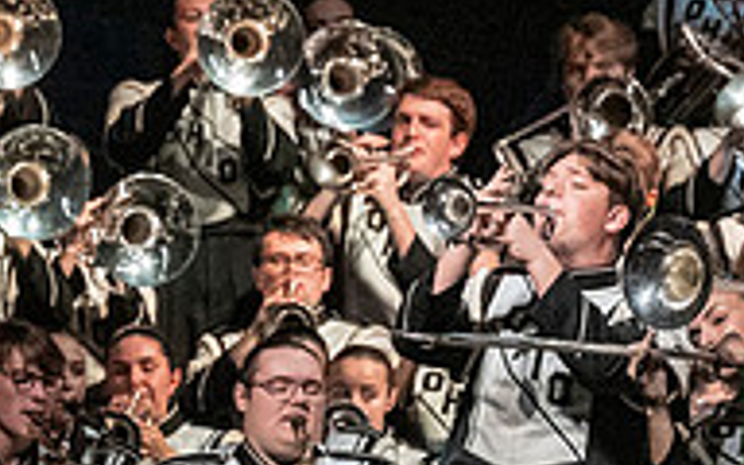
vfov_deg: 2.0
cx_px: 1035
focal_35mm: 666
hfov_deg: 3.1
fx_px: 13504
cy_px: 496
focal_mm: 145
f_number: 4
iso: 4000
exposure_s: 1/500
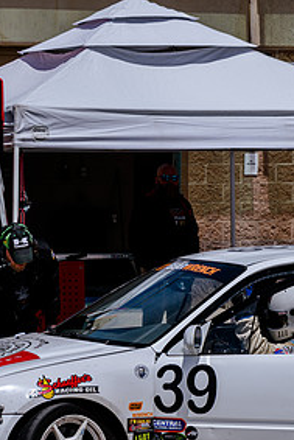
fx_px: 2459
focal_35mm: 201
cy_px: 299
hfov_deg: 6.8
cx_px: 207
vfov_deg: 10.2
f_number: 9
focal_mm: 98
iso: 64
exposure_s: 1/500
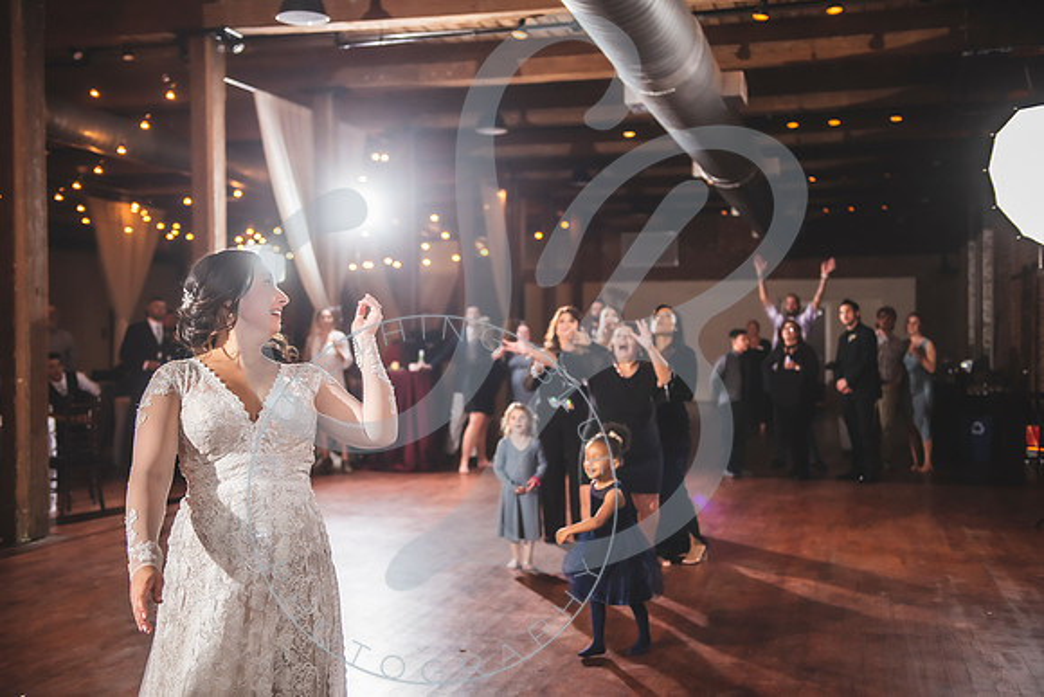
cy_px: 348
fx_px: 1160
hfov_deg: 48.4
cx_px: 522
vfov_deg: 33.4
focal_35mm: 40
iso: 1000
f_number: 2.8
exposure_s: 1/200
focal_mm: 40
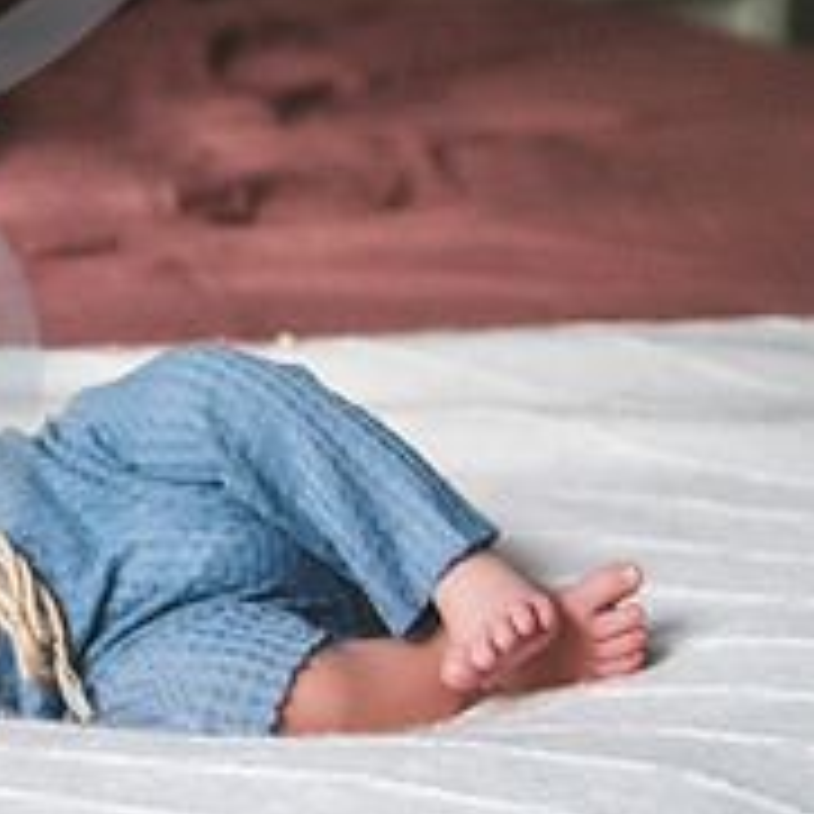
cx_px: -520
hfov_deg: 10.9
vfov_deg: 11.5
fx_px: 4044
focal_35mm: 152
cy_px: 325
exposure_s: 1/125
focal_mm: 35
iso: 1600
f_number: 2.8
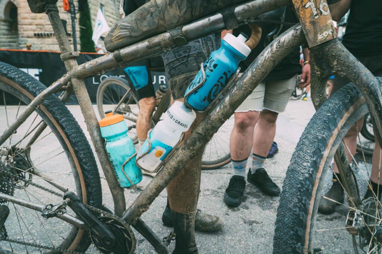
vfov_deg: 53.1
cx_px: 191
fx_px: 255
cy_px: 127
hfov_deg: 73.7
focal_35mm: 24
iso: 5000
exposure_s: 1/1600
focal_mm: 24
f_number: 6.3
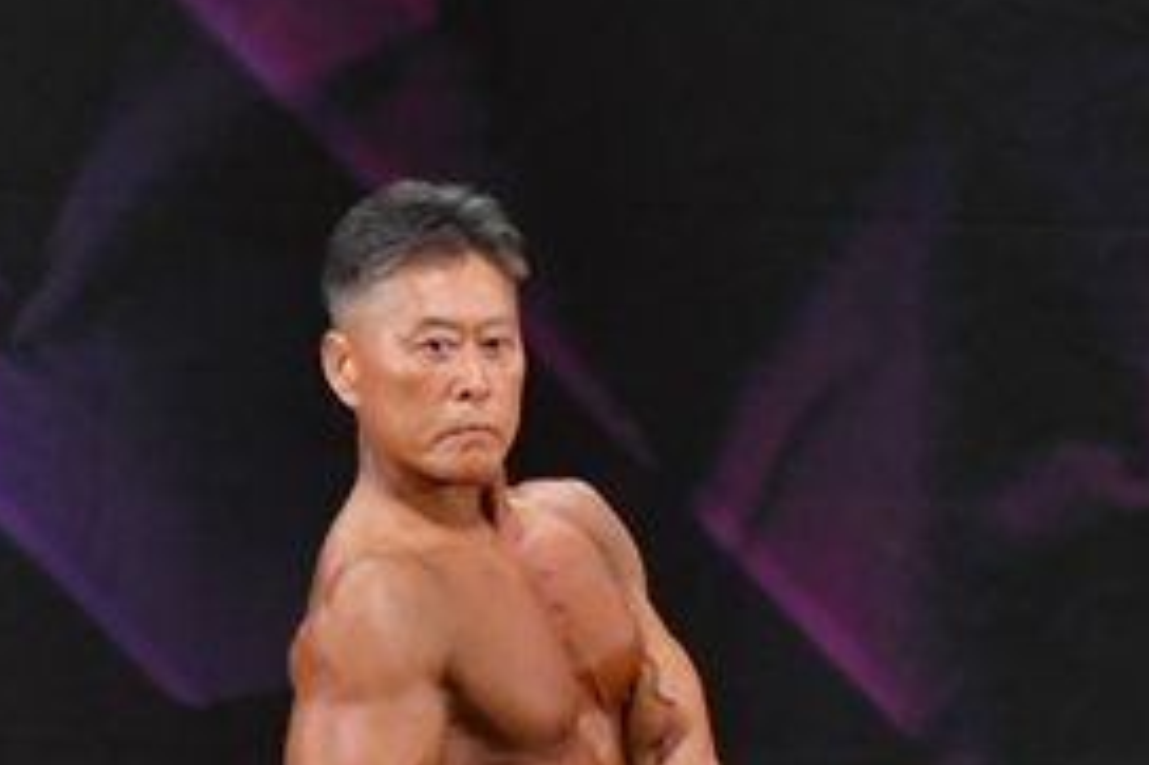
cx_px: 505
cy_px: 989
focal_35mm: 769
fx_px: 24528
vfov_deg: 1.8
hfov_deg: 2.7
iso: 3200
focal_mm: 180
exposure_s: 1/400
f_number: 5.6
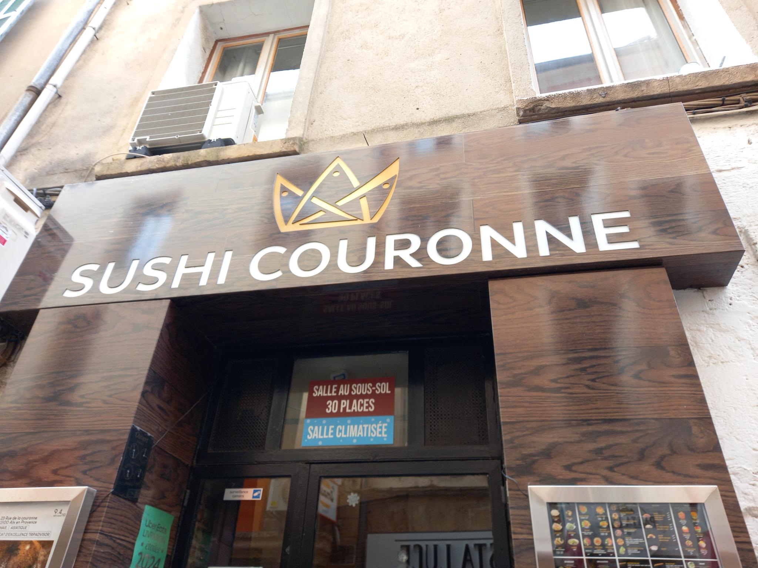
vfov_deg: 54.9
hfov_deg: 69.4
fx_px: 547
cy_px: 284
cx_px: 379
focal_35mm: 25
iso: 42
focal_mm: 4.6
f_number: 2
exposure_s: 1/60
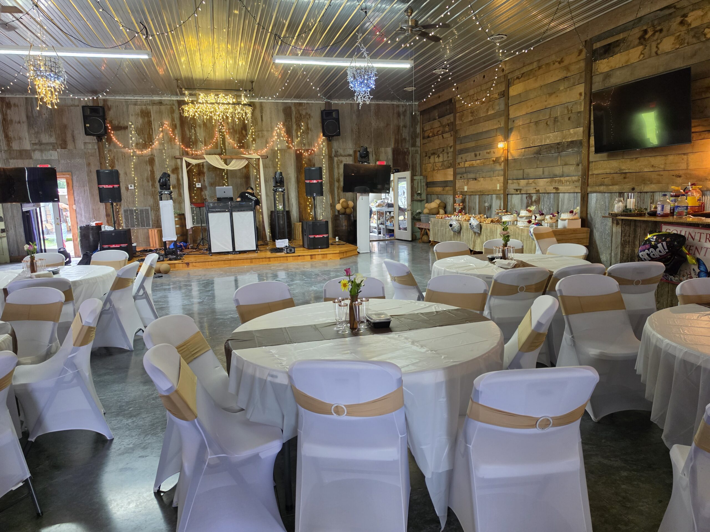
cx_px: 355
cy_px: 266
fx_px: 472
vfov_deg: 58.9
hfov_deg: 73.9
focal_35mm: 23
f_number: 1.4
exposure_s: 1/120
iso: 320
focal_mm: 6.5
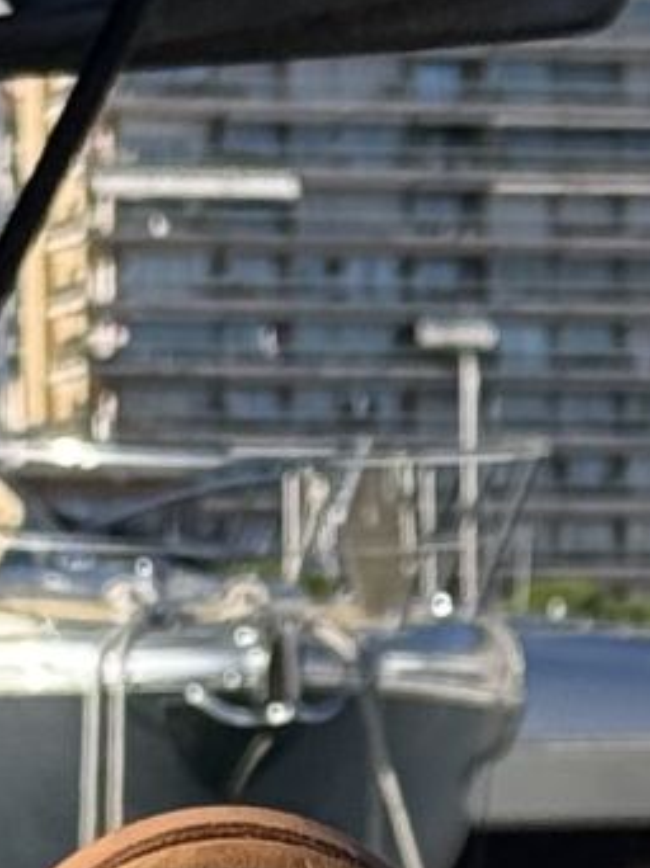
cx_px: 349
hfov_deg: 4.2
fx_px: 8799
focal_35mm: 351
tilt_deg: -2.2
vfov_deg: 5.6
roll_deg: +0.1
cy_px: 1330
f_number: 1.78
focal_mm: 6.76
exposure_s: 1/2865
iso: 64
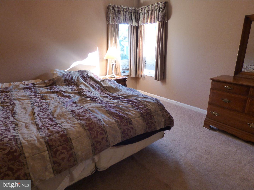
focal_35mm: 20
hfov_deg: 81.7
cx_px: 127
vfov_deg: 66.0
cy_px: 95
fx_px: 147
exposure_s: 1/60
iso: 400
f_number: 2.8
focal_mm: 3.58
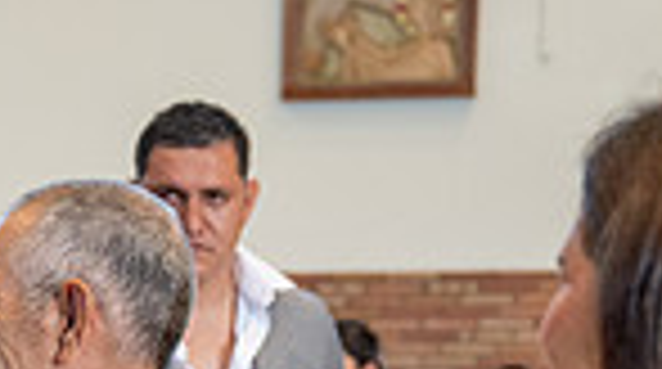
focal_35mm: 170
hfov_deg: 12.1
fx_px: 2978
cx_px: -306
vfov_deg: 6.8
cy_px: 794
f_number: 3.2
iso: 1000
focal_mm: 41
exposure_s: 1/200
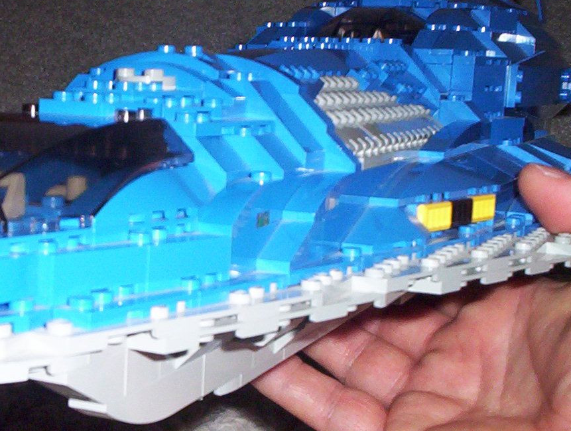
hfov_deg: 26.5
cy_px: 271
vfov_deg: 20.5
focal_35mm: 72
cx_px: 116
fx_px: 1190
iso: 140
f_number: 4.5
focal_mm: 4.99
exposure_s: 1/60
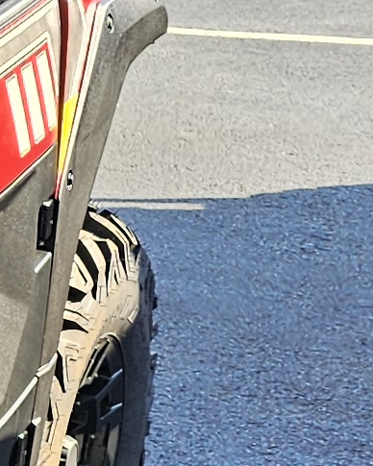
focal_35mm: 185
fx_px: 2553
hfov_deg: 6.4
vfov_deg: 10.4
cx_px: -1234
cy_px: 301
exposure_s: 1/120
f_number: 1.7
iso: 16
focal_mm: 6.3
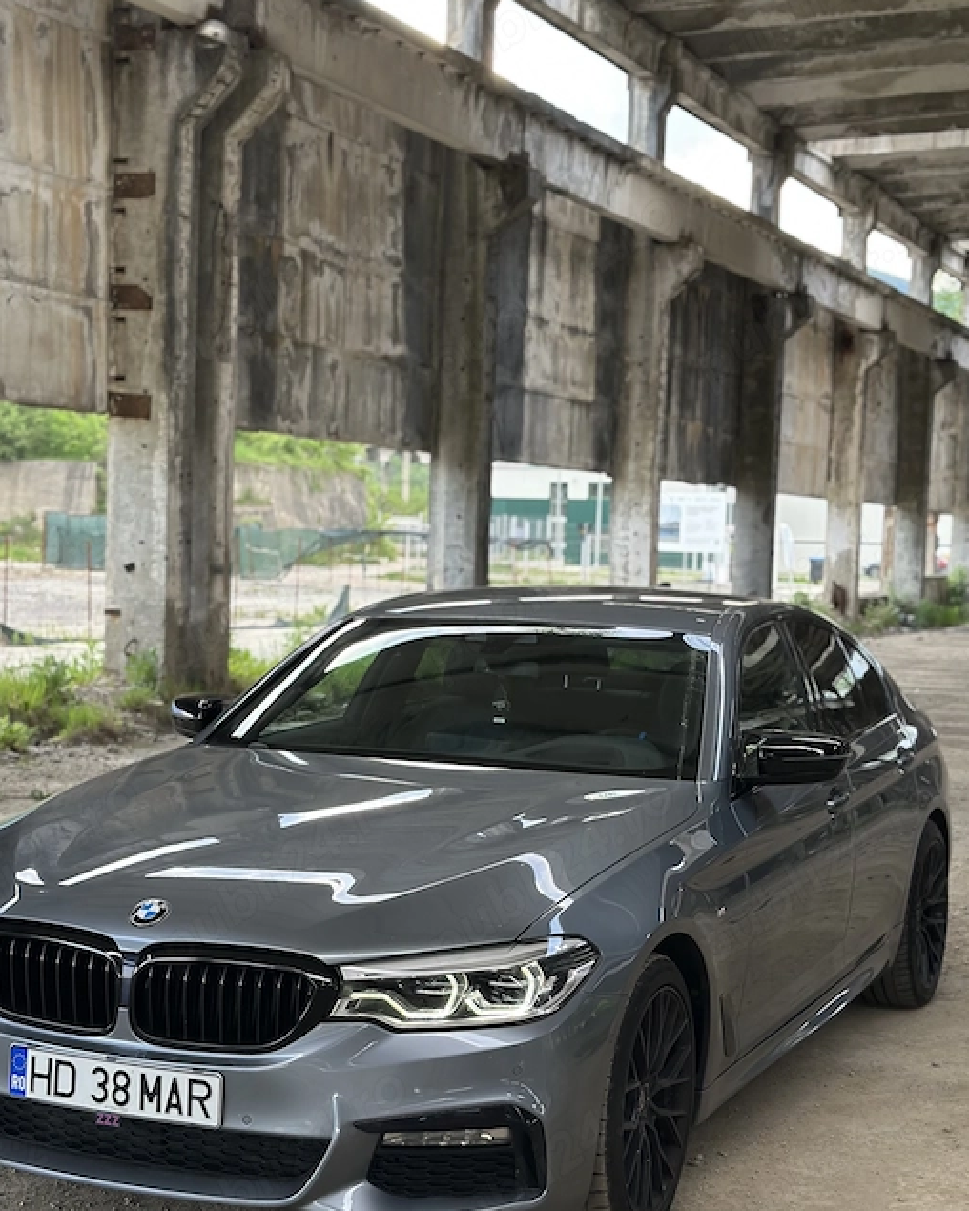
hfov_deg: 25.8
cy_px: 645
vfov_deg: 31.9
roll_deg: -2.2
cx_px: 416
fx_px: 2115
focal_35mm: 59
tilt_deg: -2.3
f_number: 1.78
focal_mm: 6.86
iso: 125
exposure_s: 1/172
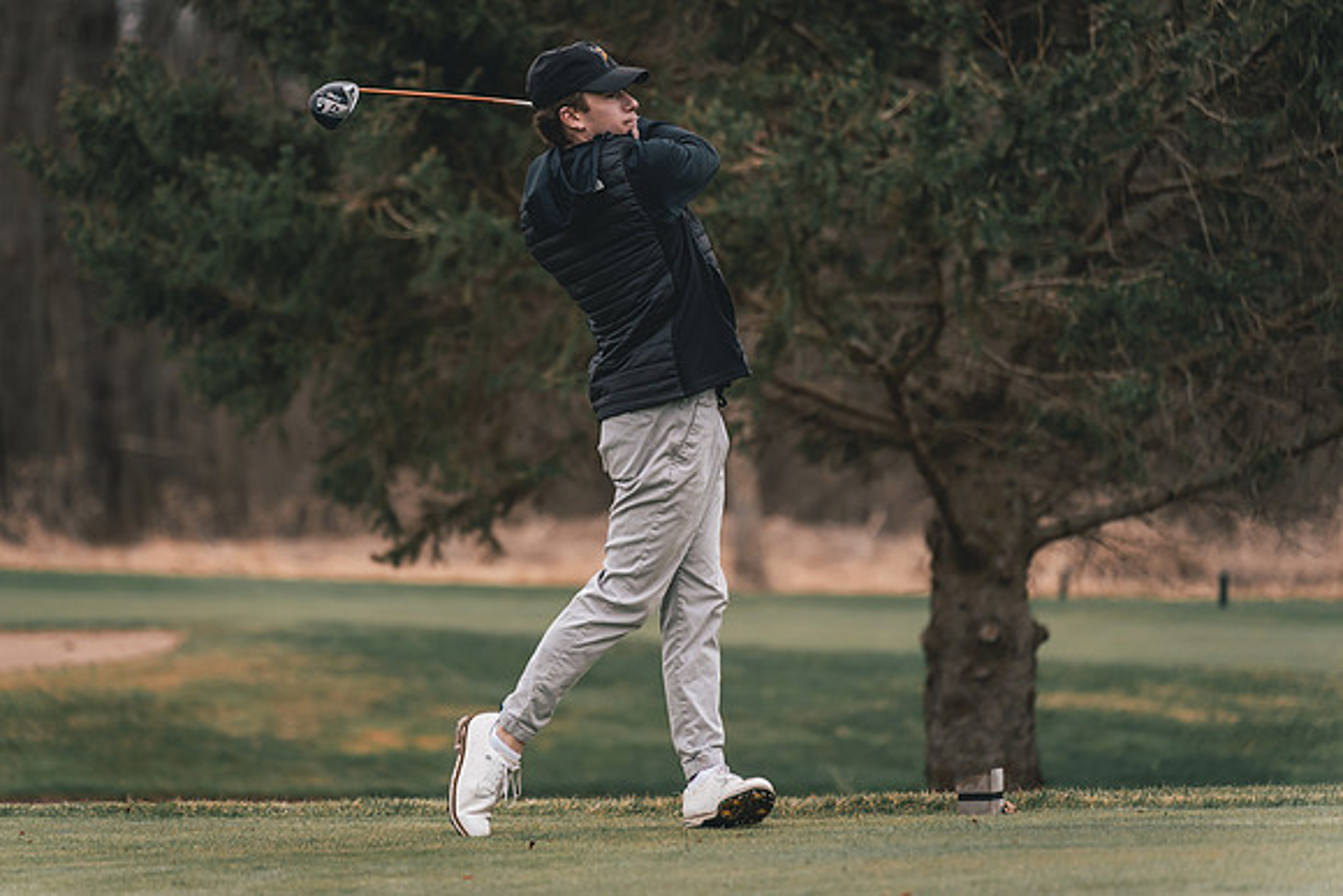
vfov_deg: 8.2
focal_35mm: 167
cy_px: 429
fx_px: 6232
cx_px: 614
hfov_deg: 12.3
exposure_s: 1/3200
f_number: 2.8
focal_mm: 150
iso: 640
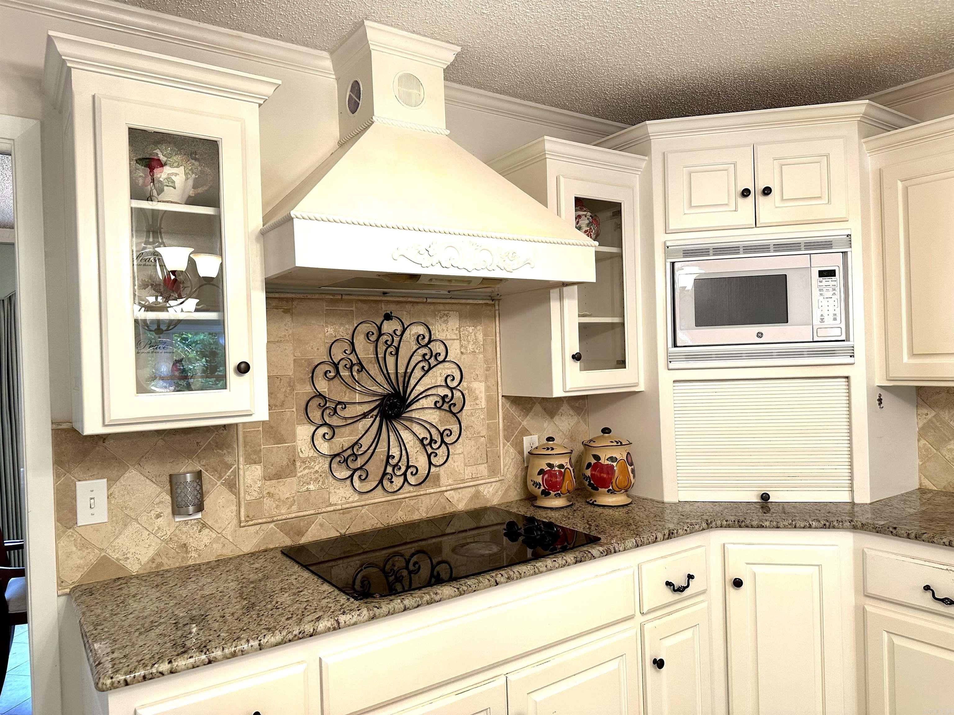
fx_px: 661
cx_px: 477
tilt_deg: -0.2
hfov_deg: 71.6
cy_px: 358
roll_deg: +0.6
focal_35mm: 24
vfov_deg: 56.8
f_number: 1.78
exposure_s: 1/60
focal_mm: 6.86
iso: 160
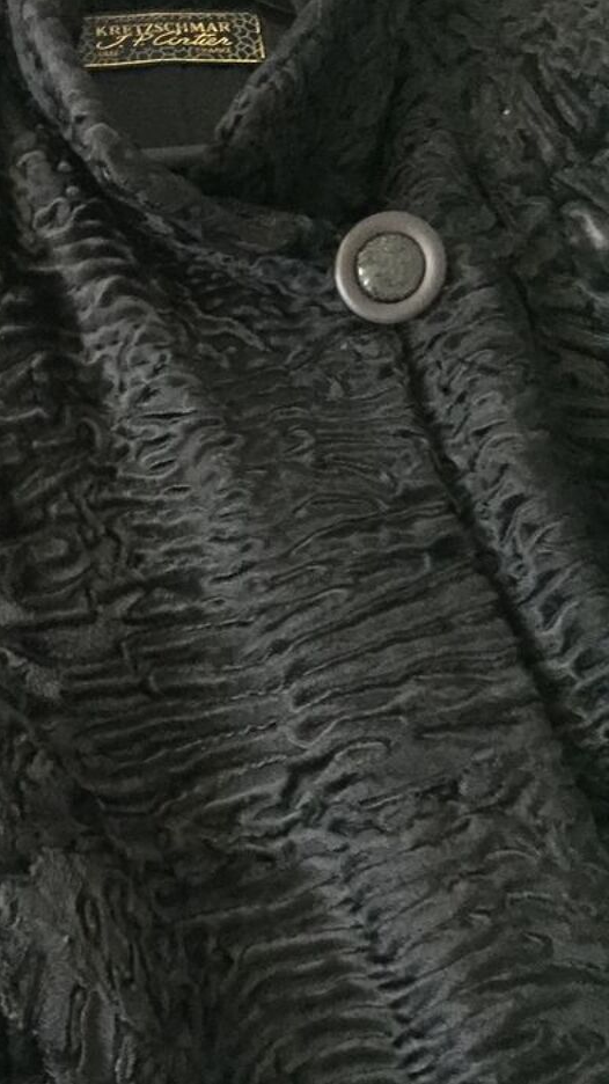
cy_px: 678
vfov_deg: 45.1
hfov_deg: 25.5
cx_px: 39
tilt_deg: -69.2
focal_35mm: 45
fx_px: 1293
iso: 500
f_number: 2.2
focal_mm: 4.15
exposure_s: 1/17
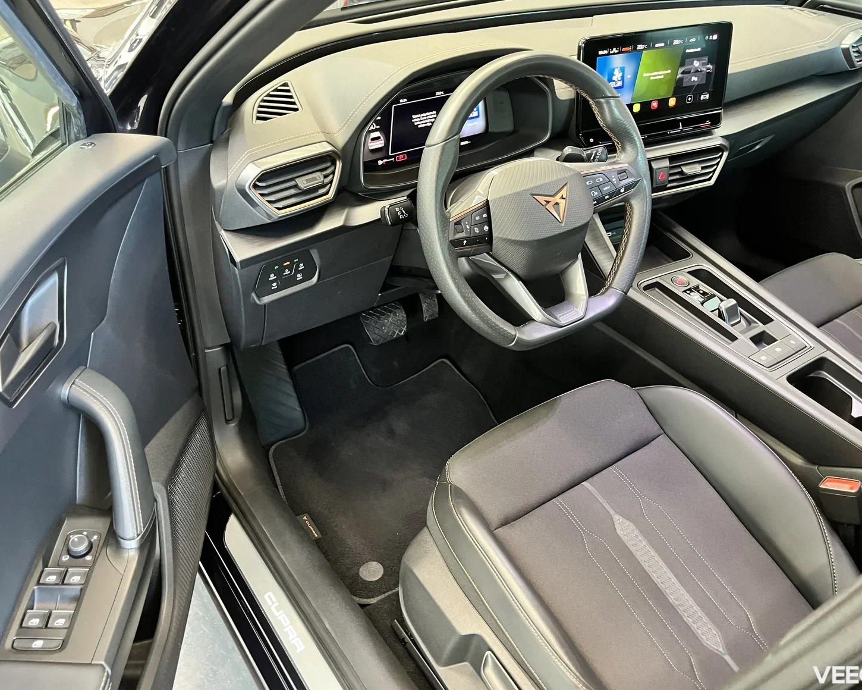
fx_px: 714
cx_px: 429
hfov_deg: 62.2
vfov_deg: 51.5
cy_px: 334
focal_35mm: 28
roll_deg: +0.1
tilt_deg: -33.3
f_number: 1.6
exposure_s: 1/42
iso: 500
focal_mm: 5.1
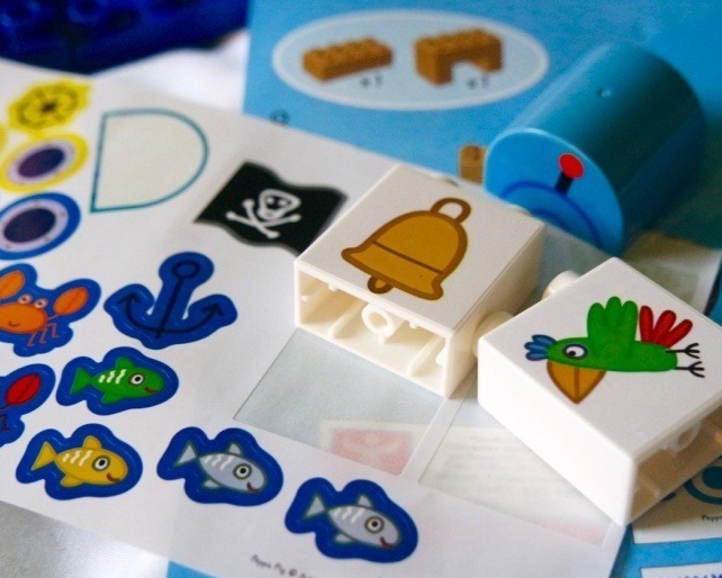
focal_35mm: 54
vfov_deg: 28.1
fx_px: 1154
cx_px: 382
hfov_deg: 34.7
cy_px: 288
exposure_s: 1/60
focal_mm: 31
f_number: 4.5
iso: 1600
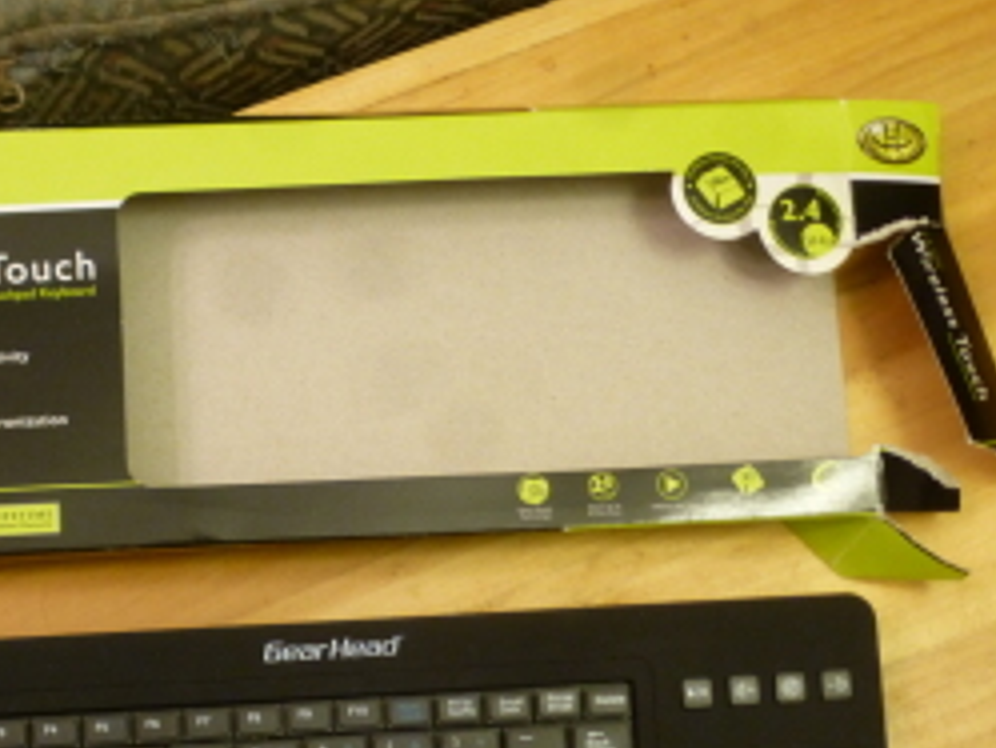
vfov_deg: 17.9
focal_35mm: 82
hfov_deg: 23.8
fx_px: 2361
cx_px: 368
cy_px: 584
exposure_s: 1/6
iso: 400
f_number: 4.1
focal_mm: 8.7
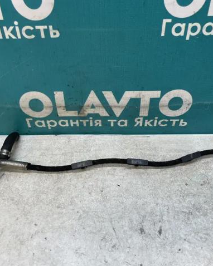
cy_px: 133
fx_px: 268
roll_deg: +2.6
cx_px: 104
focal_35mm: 34
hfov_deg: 43.3
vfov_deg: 52.9
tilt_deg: -41.6
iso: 80
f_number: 1.6
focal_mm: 4.2
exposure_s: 1/100
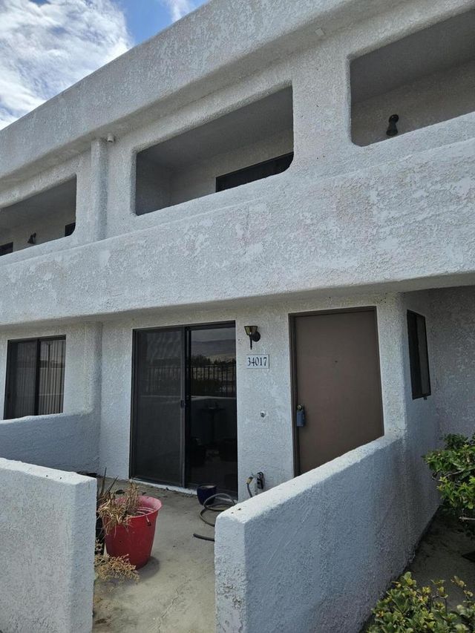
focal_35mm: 23
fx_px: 421
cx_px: 238
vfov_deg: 73.9
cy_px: 316
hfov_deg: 58.9
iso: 32
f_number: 1.8
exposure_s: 1/2000
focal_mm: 5.4
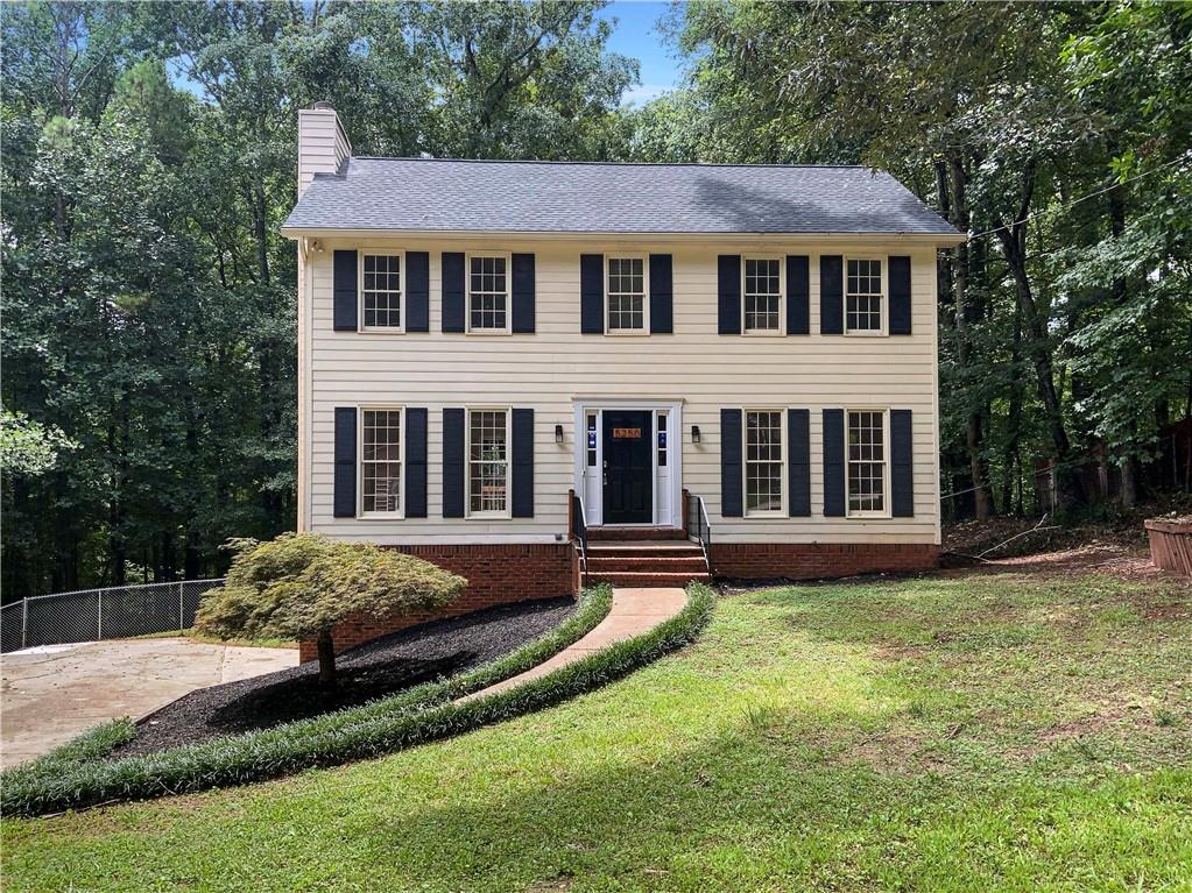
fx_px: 998
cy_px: 446
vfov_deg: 48.2
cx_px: 596
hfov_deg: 61.7
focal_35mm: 29
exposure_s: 1/307
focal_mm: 3
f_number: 1.8
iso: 16
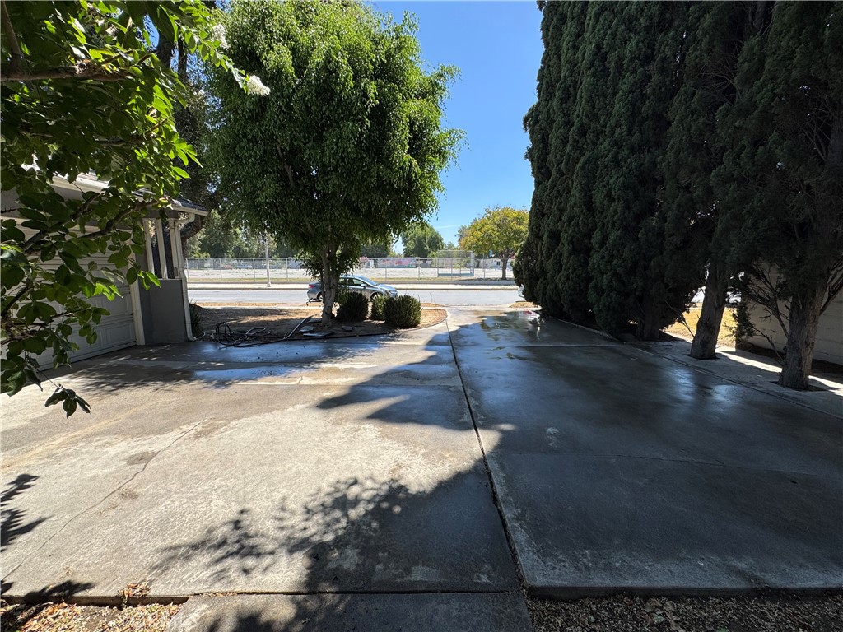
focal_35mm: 14
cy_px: 316
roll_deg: -0.2
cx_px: 422
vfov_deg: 85.7
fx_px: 341
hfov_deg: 102.1
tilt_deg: -9.3
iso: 50
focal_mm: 2.22
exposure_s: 1/1143
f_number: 2.2
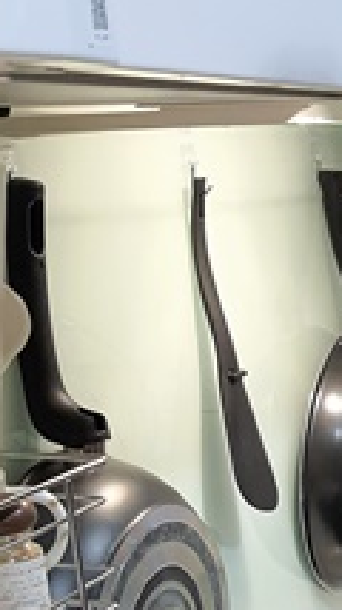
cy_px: 633
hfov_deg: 12.5
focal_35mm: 86
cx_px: 665
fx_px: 1390
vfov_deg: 23.5
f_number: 1.7
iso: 160
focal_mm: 4.32
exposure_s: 1/120
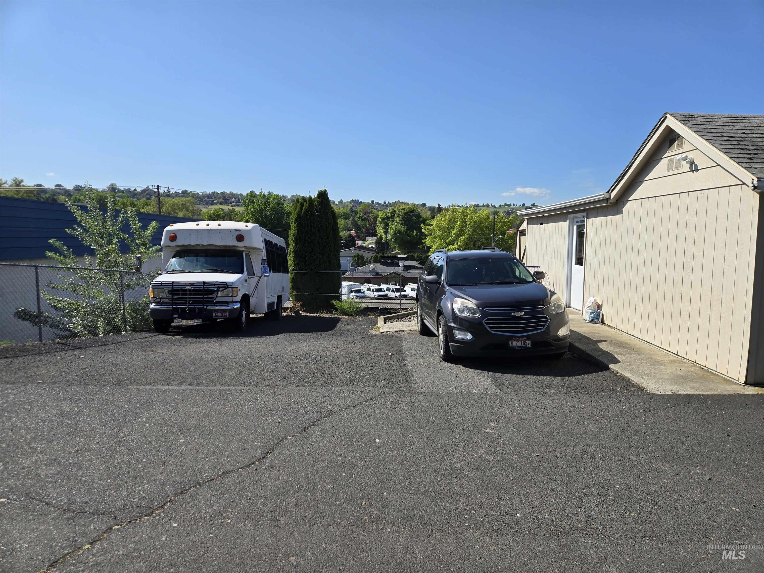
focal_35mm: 23
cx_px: 382
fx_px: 508
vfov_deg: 58.9
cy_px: 286
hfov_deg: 73.9
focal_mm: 5.4
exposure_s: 1/2321
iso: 25
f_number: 1.8
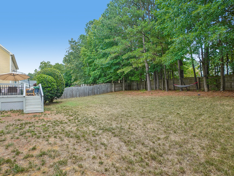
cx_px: 106
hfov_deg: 90.8
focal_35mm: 17
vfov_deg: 74.7
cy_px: 90
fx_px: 115
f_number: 8
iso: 400
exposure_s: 1/50
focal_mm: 10
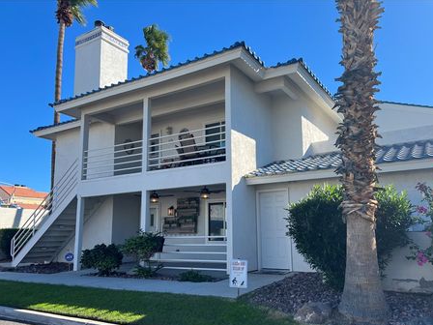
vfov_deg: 48.1
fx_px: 363
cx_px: 224
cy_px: 180
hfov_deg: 61.6
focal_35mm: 29
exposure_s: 1/1972
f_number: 1.5
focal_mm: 5.7
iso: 50
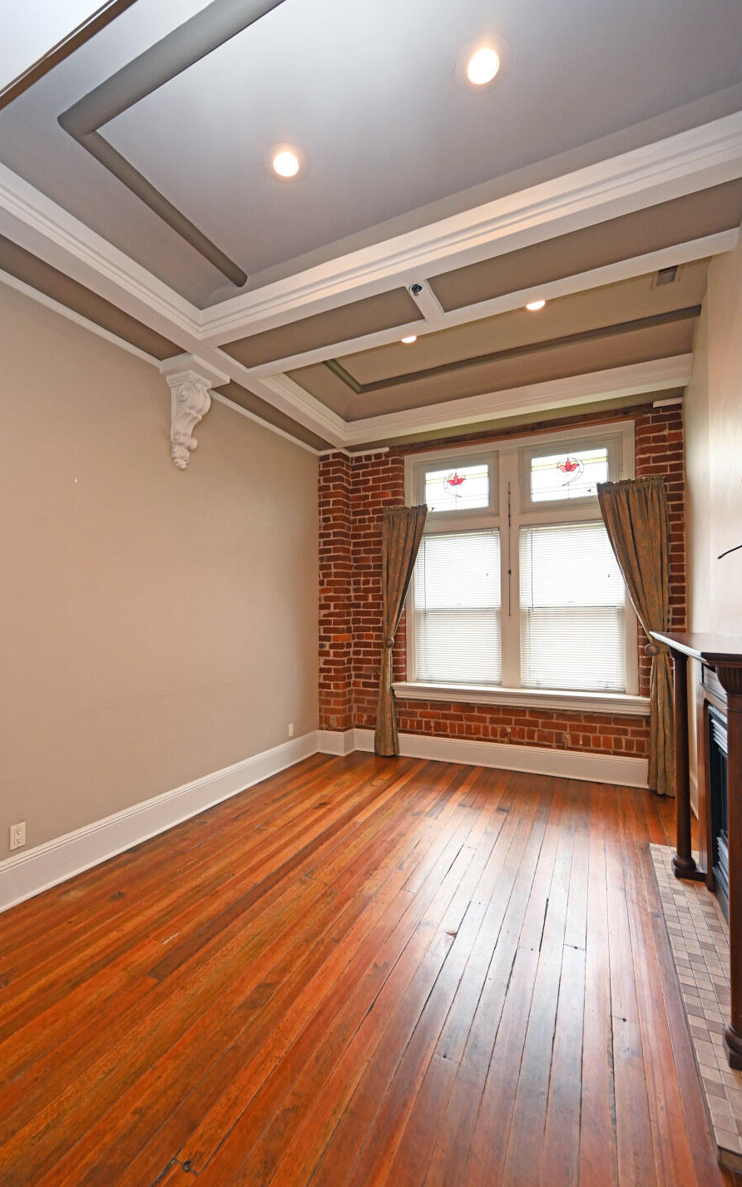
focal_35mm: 15
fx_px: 485
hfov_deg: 74.6
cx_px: 334
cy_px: 598
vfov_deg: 101.5
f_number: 4
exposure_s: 1/60
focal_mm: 14
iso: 500
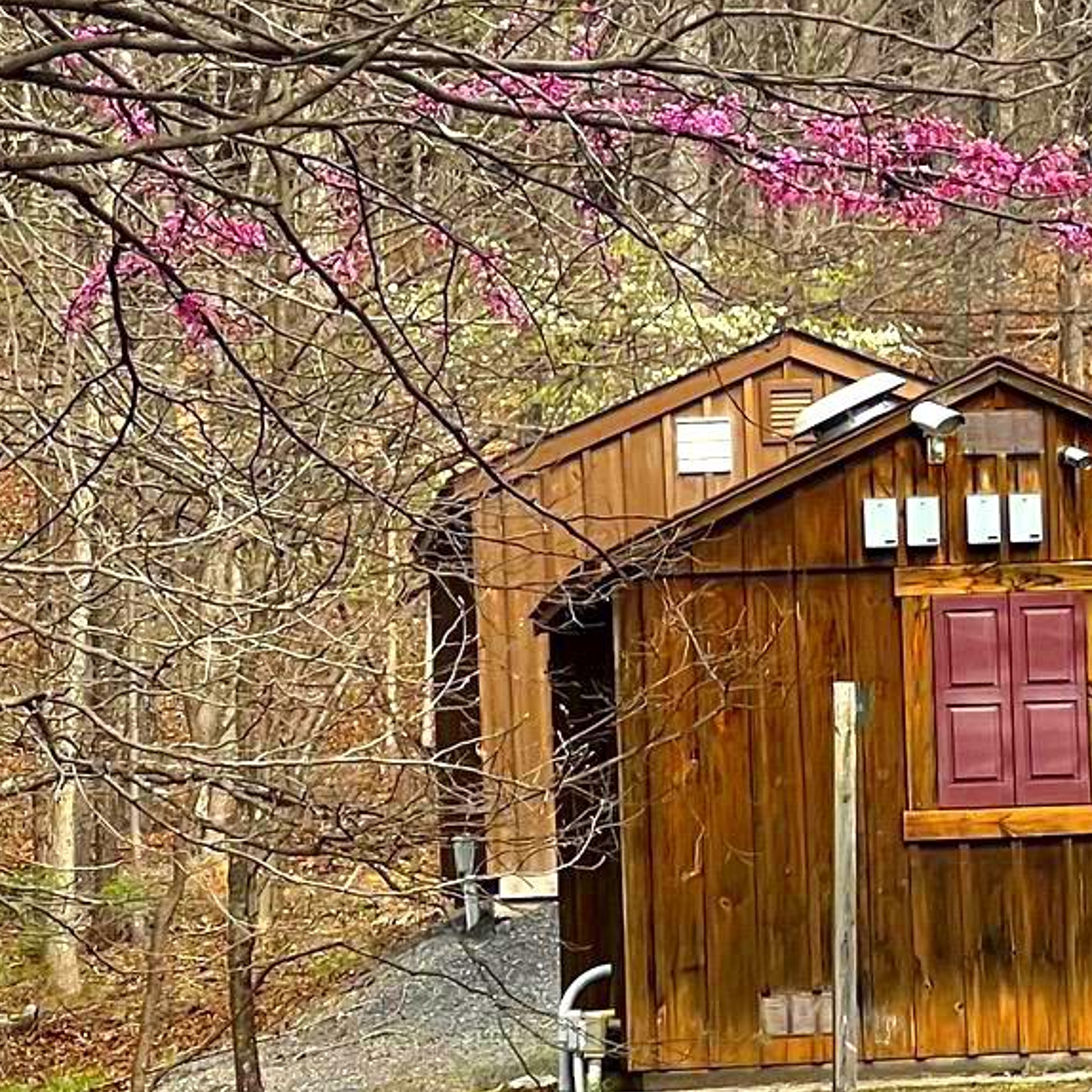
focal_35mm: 243
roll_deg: +2.8
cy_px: 712
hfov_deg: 7.0
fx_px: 8673
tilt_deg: +1.9
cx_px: 1849
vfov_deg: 7.2
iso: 32
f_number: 2.8
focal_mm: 9
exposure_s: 1/310
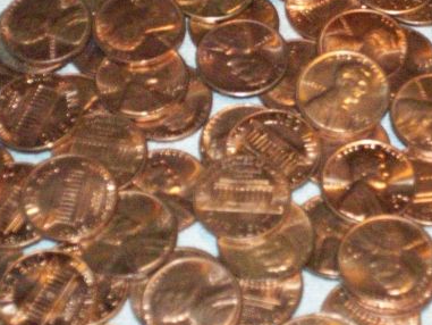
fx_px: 1710
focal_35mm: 137
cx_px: 322
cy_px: 156
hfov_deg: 14.3
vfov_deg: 10.8
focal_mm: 14.3
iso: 800
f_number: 4.3
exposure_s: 1/223
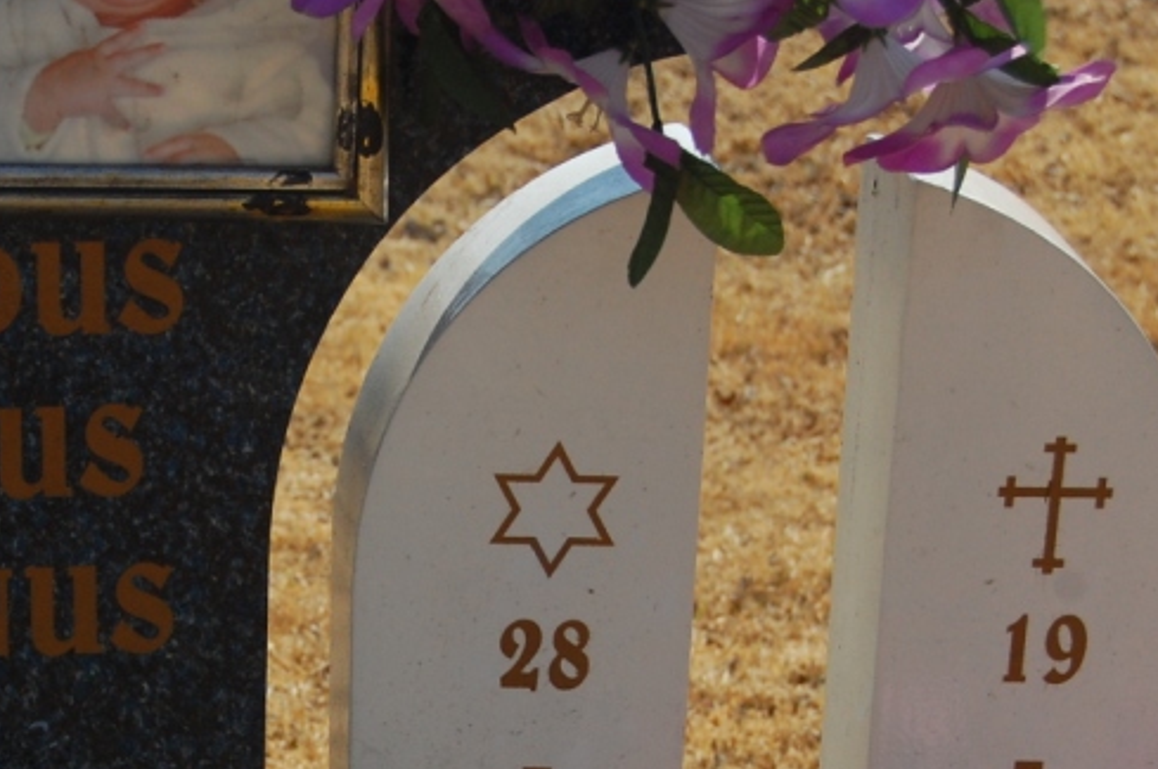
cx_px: 268
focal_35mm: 132
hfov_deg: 15.5
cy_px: 742
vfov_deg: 10.3
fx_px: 4242
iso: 400
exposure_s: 1/1250
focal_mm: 42
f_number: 7.1
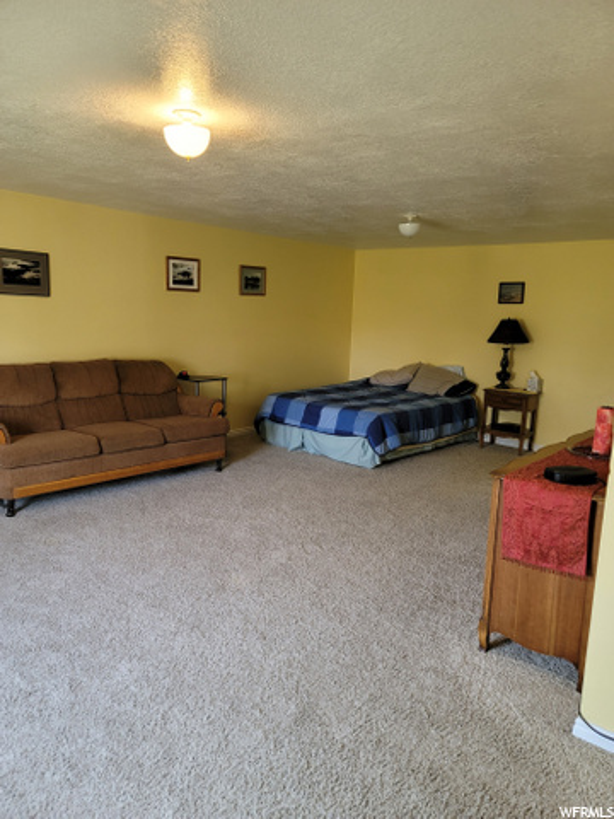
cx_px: 307
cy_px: 410
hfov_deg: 54.9
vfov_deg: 69.4
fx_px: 591
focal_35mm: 25
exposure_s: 1/119
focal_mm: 7
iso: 320
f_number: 1.8
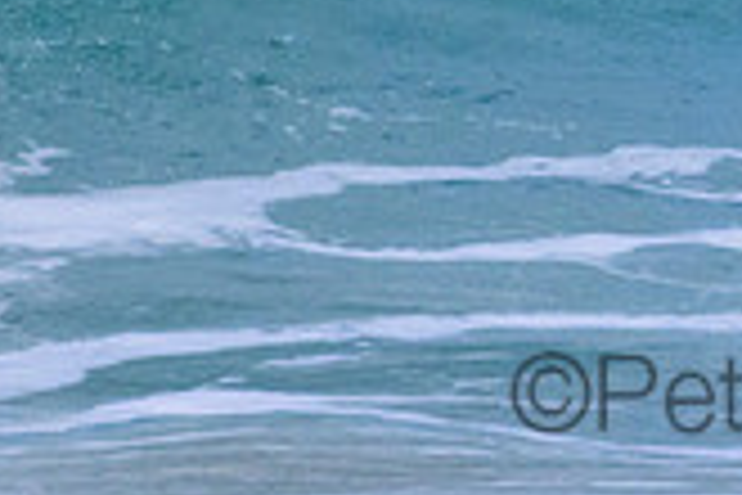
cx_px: 1271
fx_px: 76173
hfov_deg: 0.6
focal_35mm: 3696
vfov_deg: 0.4
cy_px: -312
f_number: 11
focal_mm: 800
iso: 2000
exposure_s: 1/1600
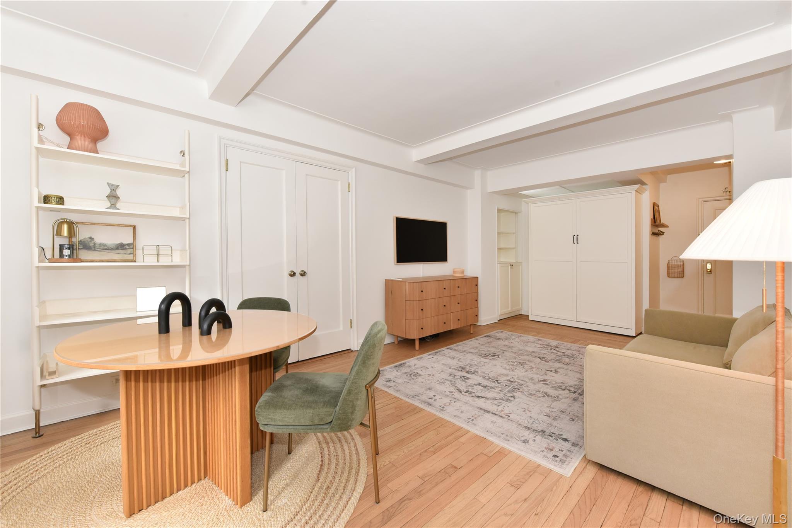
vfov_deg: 81.2
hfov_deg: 104.2
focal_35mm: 14
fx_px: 308
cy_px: 264
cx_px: 396
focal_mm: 14
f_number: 10
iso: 1000
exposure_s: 1/50
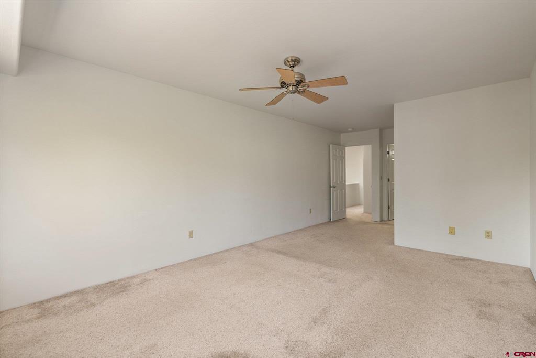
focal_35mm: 16
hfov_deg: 96.7
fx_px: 238
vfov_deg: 73.8
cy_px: 179
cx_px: 268
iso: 800
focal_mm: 16
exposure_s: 1/8
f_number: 8
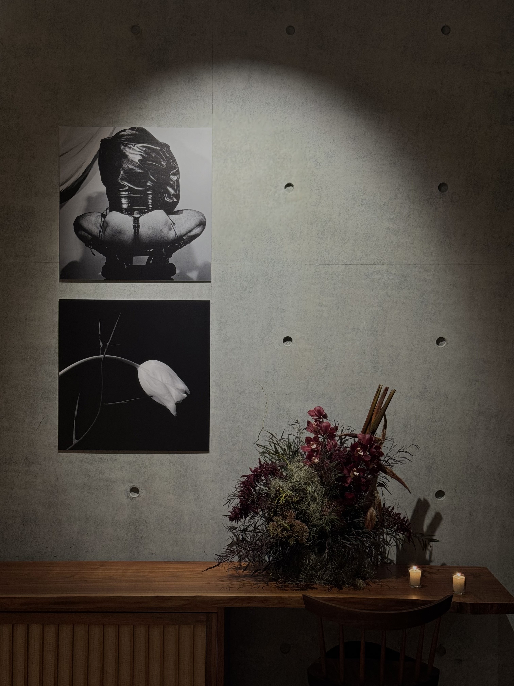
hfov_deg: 30.3
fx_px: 950
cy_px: 343
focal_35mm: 48
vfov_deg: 39.7
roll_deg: -0.2
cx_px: 257
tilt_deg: -0.5
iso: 250
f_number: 1.78
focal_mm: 6.76
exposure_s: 1/60
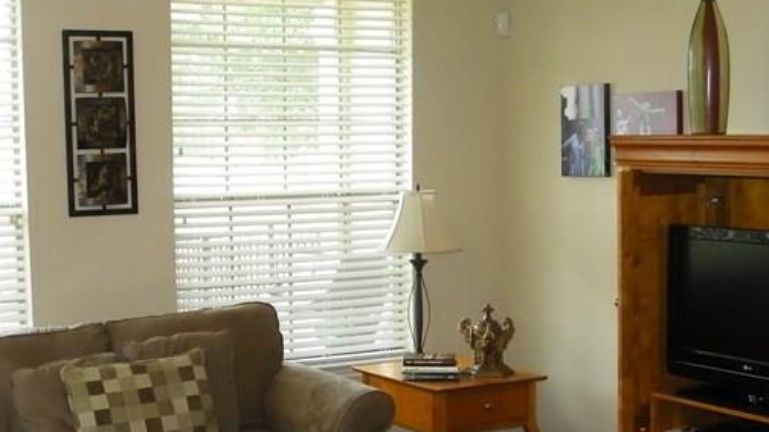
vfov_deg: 19.2
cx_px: 406
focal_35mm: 62
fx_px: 1264
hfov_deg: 33.8
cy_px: 347
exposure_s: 1/30
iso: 160
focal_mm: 5
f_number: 3.5
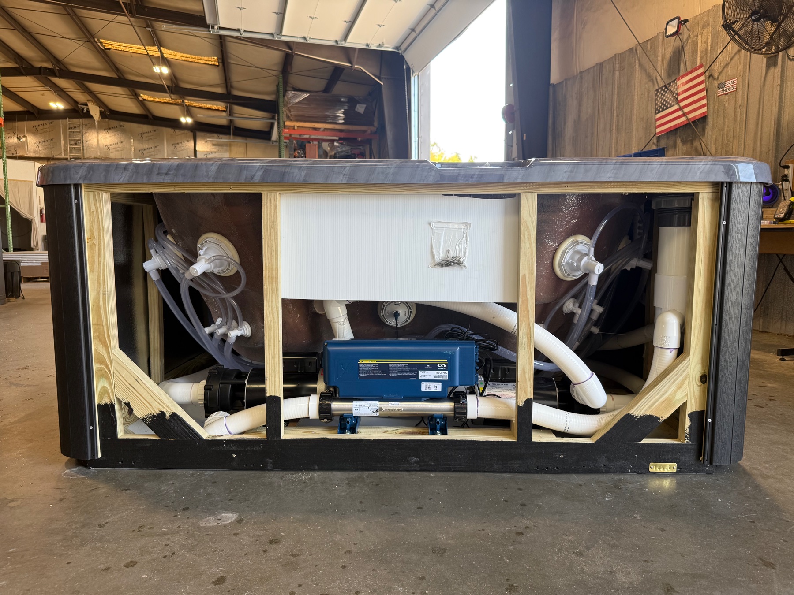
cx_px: 397
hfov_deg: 71.6
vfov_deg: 56.8
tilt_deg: -6.8
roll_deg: -0.5
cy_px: 298
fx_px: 550
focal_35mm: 24
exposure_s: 1/121
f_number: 1.78
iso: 80
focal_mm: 6.76
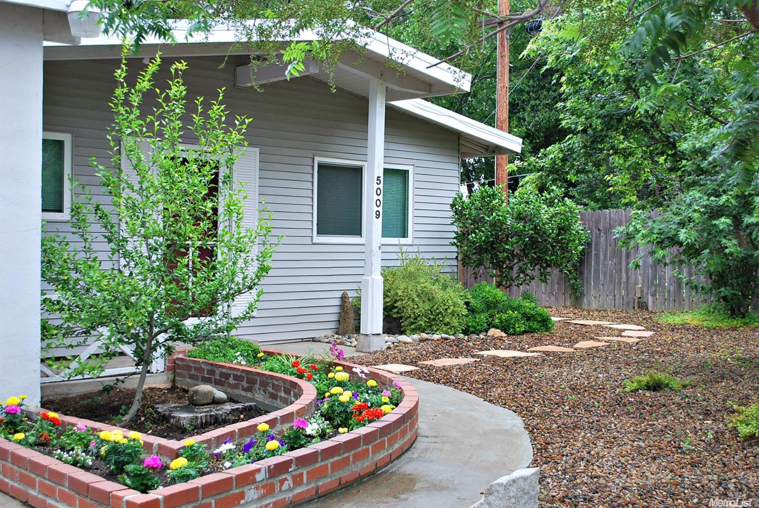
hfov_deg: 43.6
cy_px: 254
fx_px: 950
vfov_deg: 29.9
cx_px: 380
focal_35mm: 45
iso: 200
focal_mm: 30
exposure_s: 1/100
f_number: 5
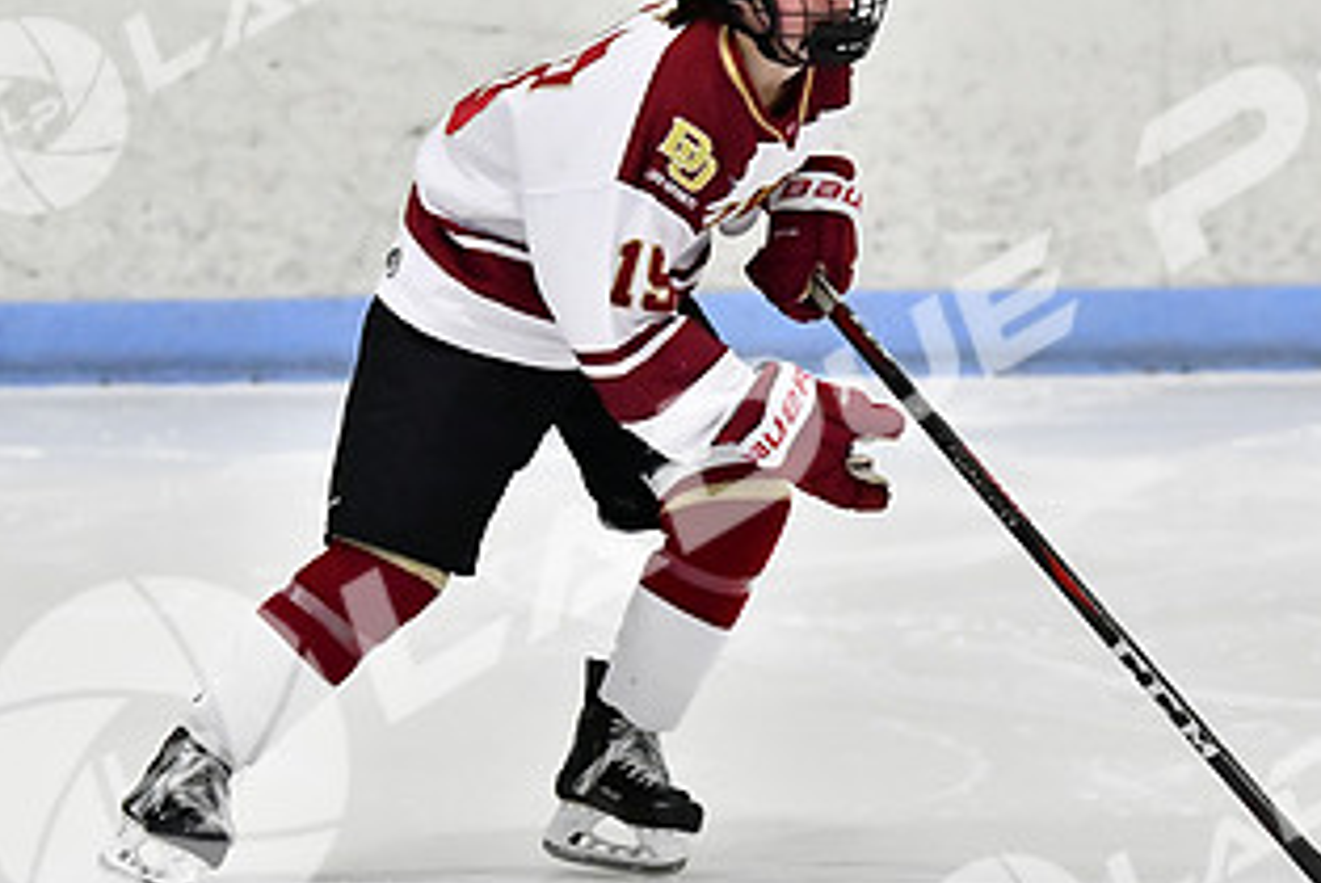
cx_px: 905
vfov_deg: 3.8
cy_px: 334
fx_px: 13222
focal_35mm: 360
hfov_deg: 5.7
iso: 8000
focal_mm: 130
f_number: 2.8
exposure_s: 1/1250
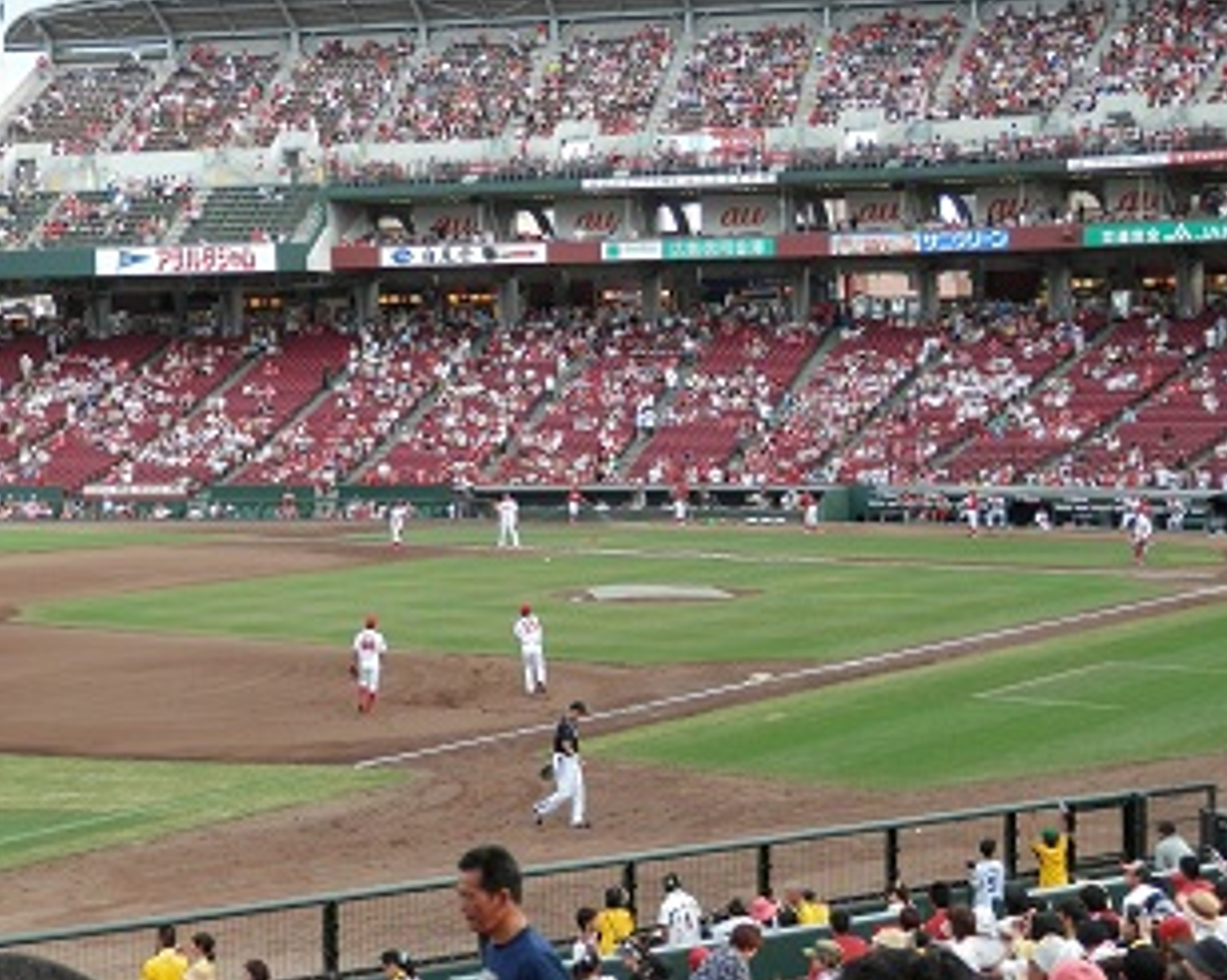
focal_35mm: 65
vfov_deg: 23.5
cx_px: 510
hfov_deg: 29.1
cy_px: 522
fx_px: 2359
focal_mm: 8.9
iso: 80
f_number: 4
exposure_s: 1/80
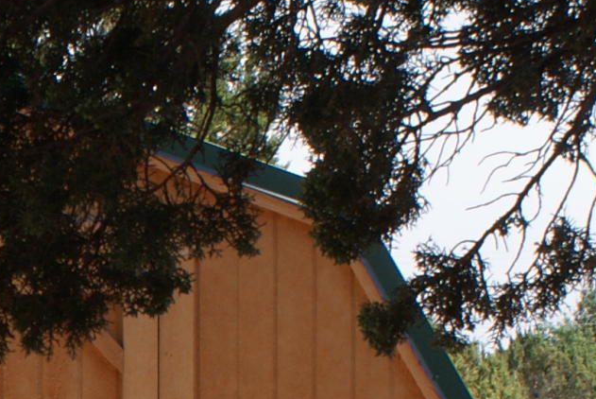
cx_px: -320
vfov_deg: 6.3
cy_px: 776
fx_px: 3546
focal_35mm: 214
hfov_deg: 9.3
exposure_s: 1/80
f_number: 11
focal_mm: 30
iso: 100
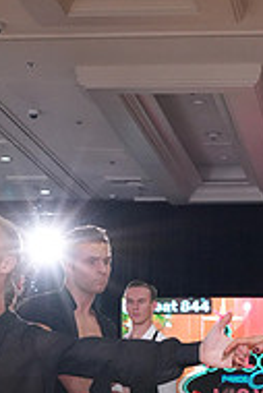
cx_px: 194
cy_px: 447
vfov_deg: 15.2
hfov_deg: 10.5
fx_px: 1433
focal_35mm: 131
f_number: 7.1
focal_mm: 43
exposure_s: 1/200
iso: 4000
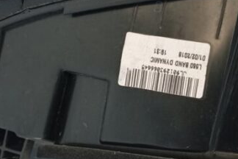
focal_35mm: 63
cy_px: 61
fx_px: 416
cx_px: 161
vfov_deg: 21.5
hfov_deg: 31.6
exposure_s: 1/16.7
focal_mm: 4.22
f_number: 1.8
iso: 1918
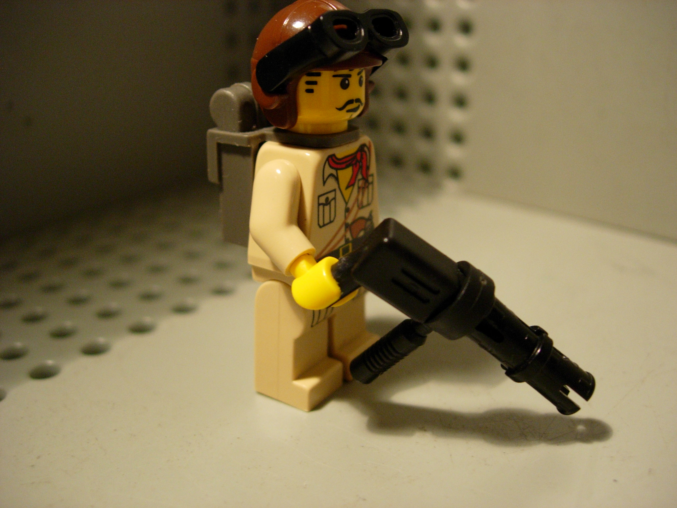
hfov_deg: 49.0
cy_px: 254
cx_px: 338
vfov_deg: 37.7
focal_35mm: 38
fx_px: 743
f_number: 2.8
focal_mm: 7.8
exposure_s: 1/27.6
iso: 200
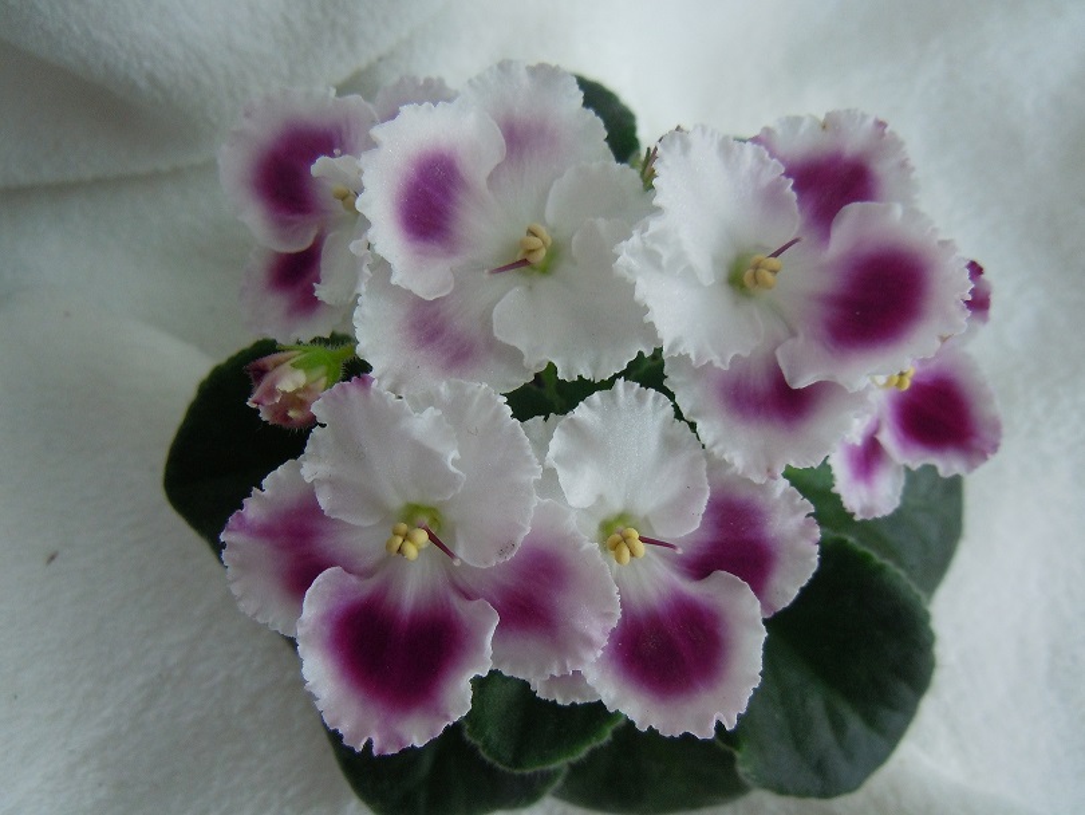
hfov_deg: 59.9
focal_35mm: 30
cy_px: 408
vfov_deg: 46.8
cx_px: 542
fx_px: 941
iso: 250
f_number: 3.5
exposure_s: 1/125
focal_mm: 5.4
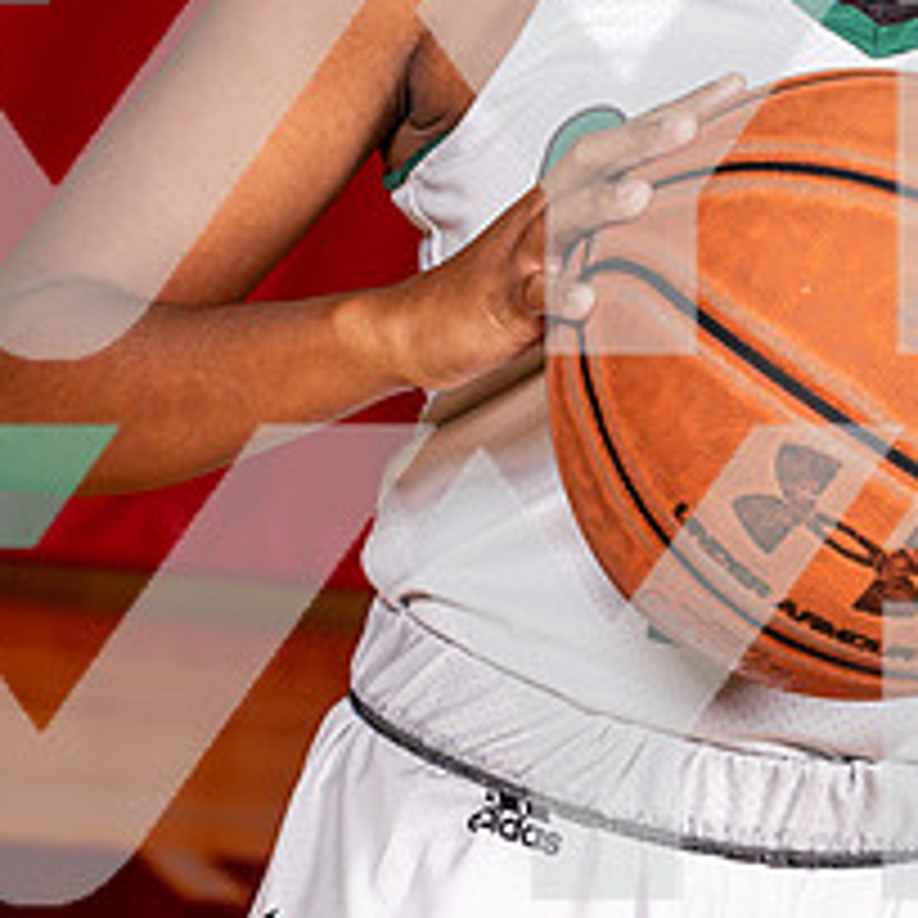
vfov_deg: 11.4
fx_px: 4561
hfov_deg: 11.4
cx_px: 810
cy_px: 119
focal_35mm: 152
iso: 100
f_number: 5.6
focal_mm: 63
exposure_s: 1/125
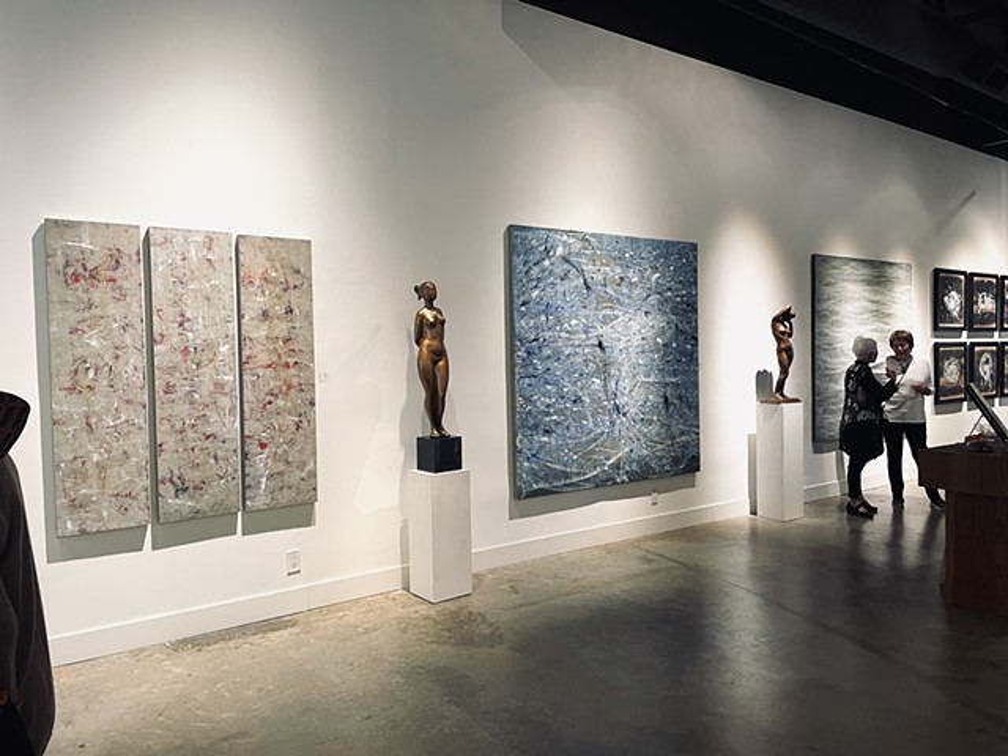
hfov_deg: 67.3
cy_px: 378
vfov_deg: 53.1
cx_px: 504
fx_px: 757
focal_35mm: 26
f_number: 1.6
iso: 80
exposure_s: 1/60
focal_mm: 4.2
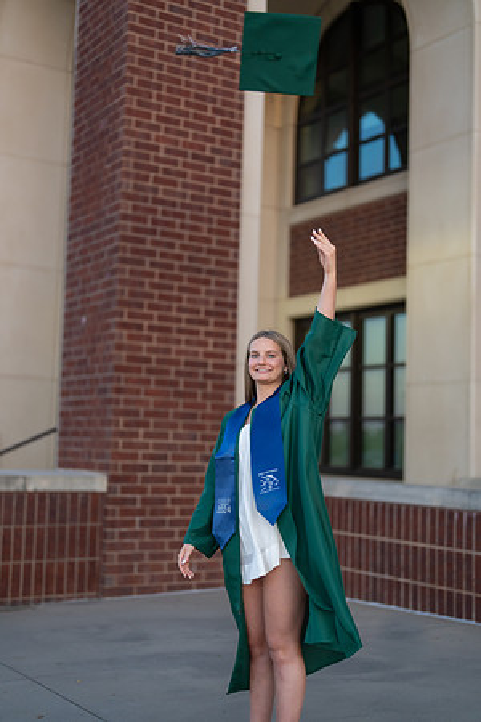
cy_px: 361
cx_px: 240
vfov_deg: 39.6
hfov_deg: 27.0
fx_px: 1002
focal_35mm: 50
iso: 320
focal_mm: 50
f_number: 1.2
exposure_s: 1/1000
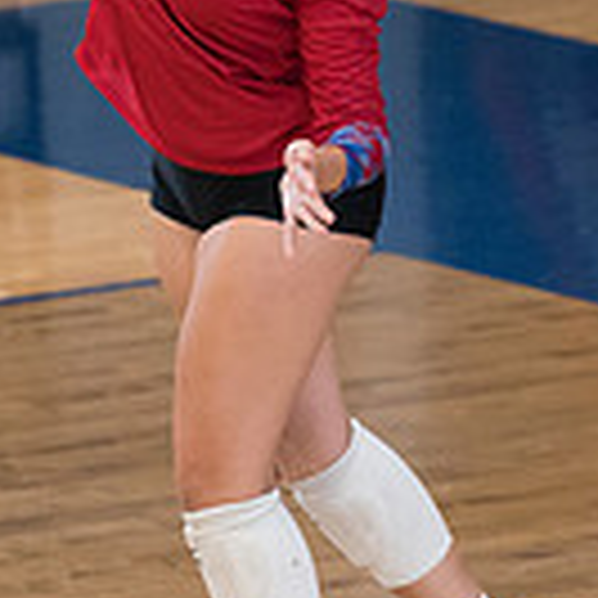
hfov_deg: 2.6
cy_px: -60
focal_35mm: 676
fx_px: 13212
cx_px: 303
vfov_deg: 2.6
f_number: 2.8
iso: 6400
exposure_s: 1/1250
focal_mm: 139
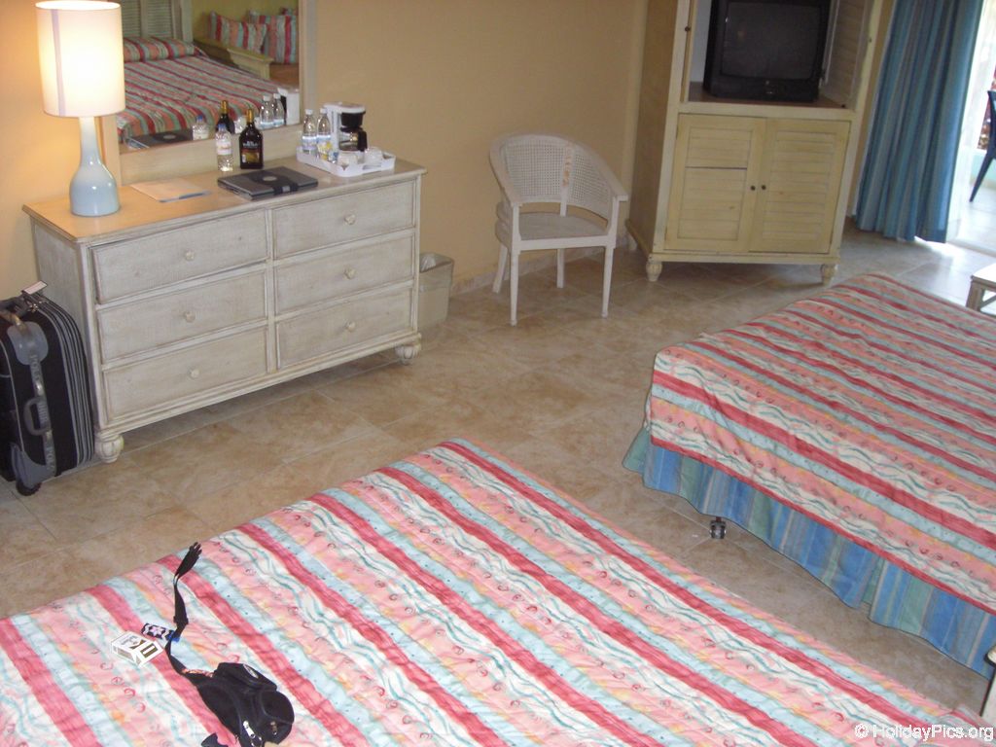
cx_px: 498
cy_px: 374
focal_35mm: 38
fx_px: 1093
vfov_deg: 37.7
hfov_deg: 49.0
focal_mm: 6.2
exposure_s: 1/60
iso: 200
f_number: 2.7
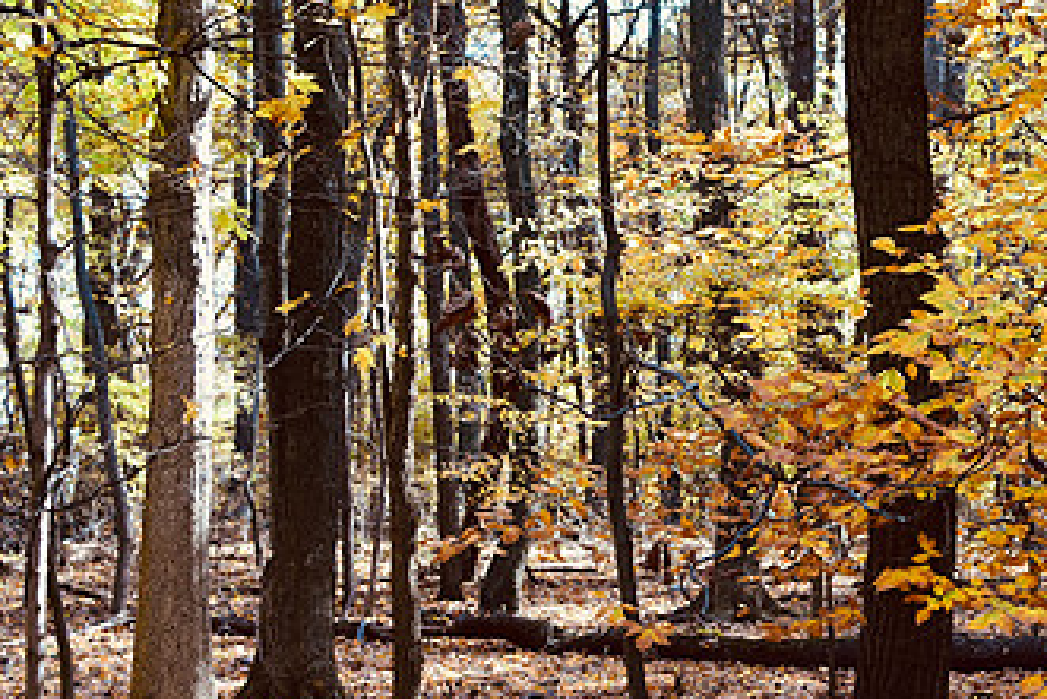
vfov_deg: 14.9
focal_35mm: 92
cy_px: 394
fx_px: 2673
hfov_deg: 21.9
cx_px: 816
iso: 400
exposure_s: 1/125
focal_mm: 35
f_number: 4
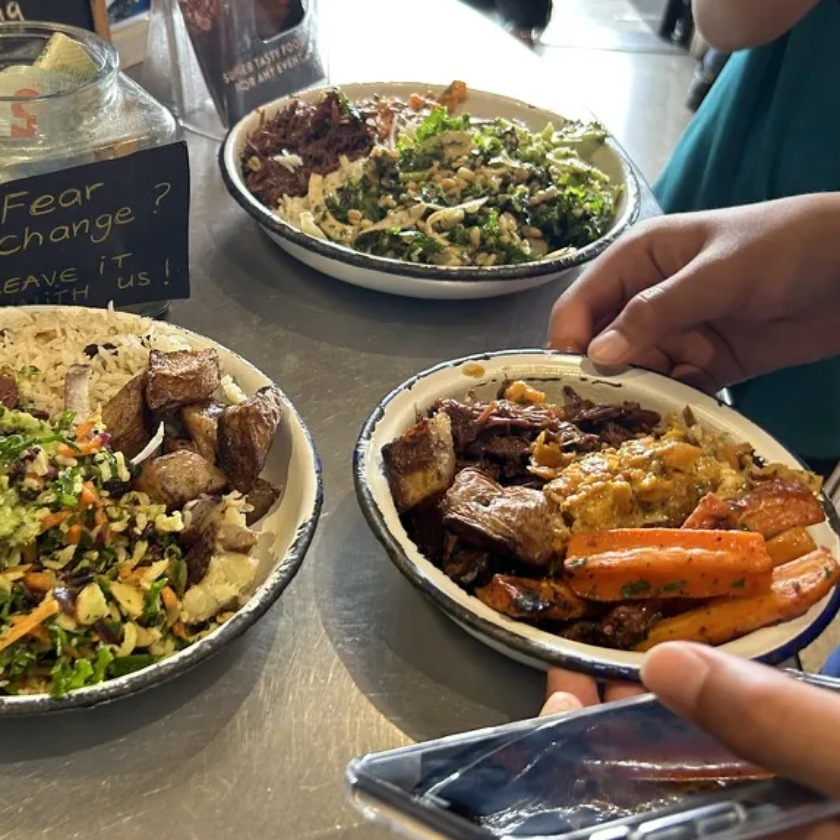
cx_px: 173
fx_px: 1126
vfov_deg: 40.9
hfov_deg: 39.4
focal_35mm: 41
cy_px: 457
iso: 160
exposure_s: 1/50
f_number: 1.5
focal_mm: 5.7
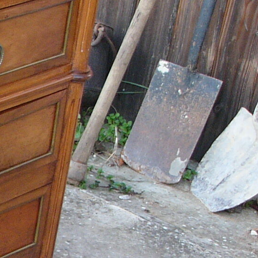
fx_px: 1307
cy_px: 238
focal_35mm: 155
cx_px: -227
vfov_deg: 11.2
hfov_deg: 10.5
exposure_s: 1/60
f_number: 2.8
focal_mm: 7
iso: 150
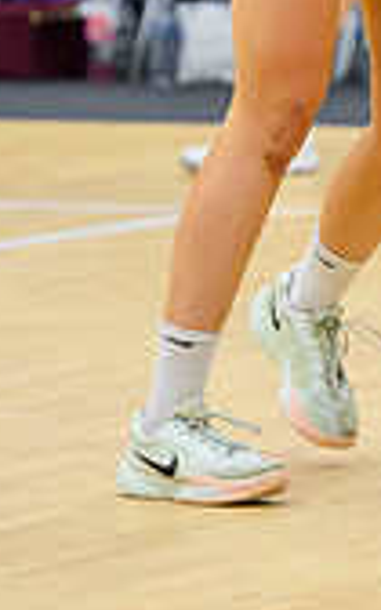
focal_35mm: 639
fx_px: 10616
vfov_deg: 3.3
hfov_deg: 2.1
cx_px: 475
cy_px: -167
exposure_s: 1/1000
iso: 3200
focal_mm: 145
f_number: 2.8
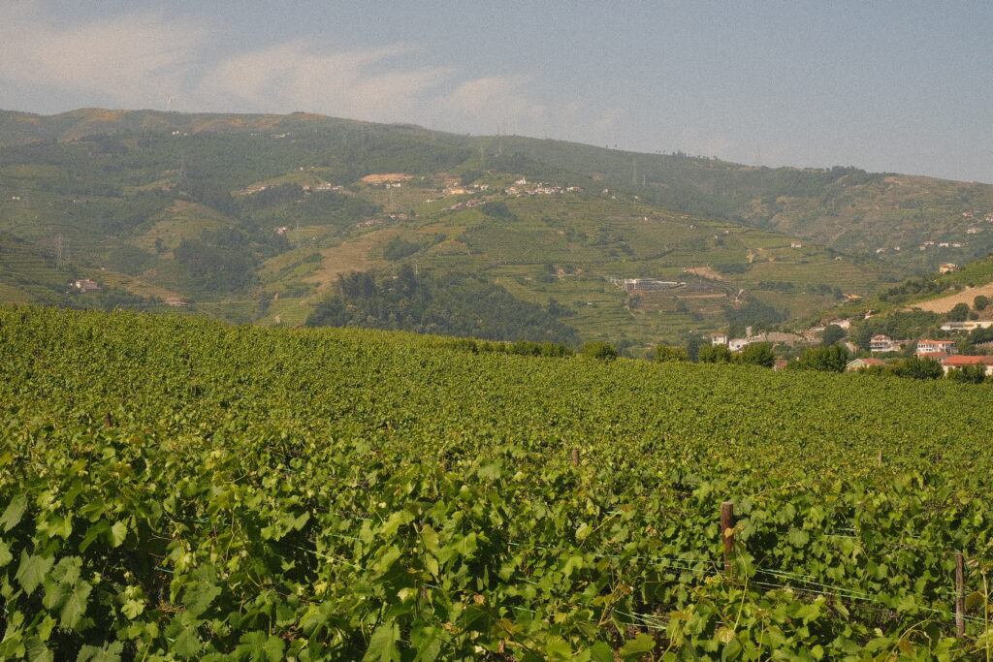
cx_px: 496
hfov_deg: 37.5
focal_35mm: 53
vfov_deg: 25.5
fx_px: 1462
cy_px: 331
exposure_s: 1/350
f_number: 14
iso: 640
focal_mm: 35
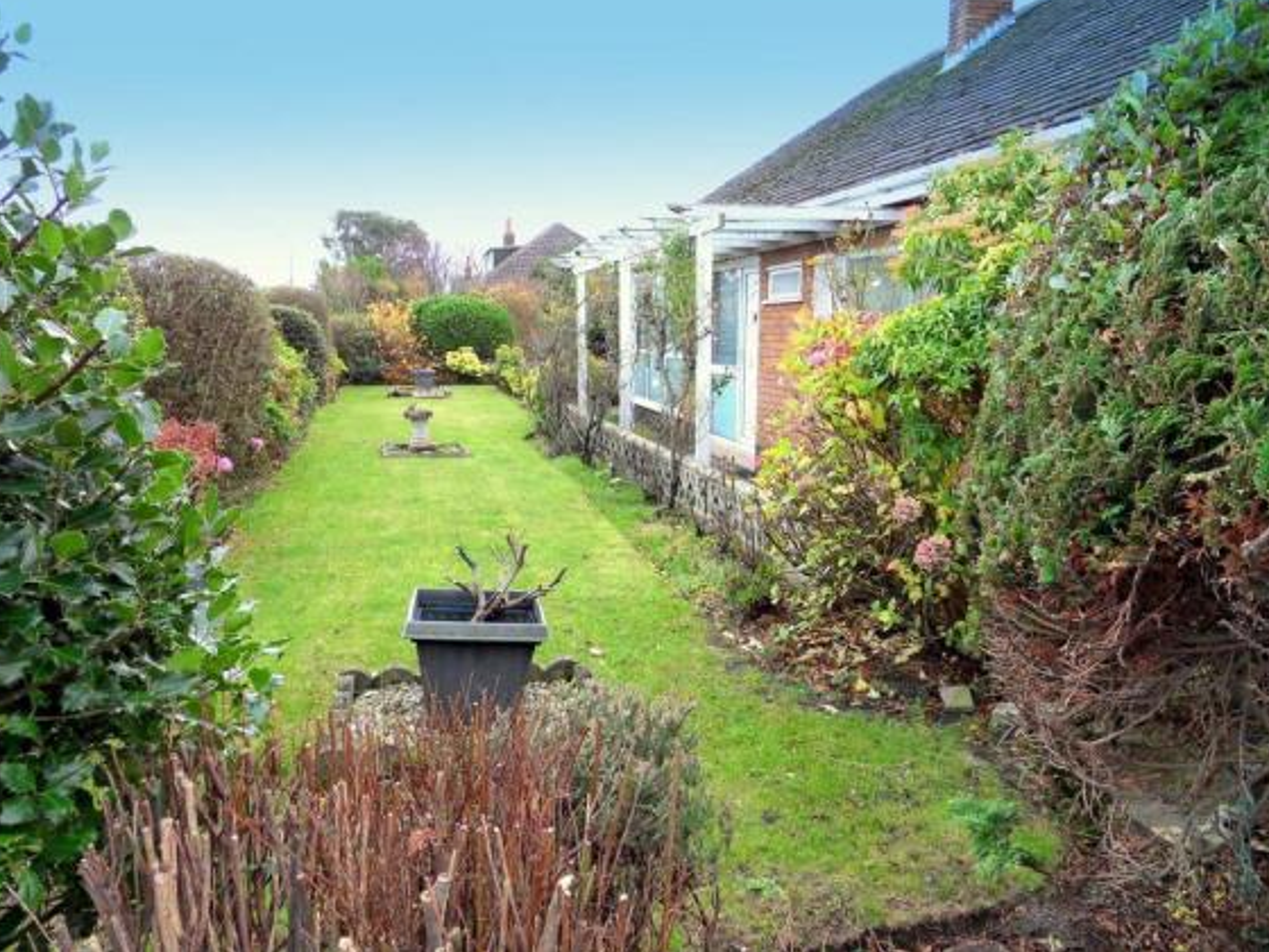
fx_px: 916
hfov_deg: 69.4
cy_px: 461
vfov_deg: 54.9
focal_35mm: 25
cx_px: 624
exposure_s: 1/90
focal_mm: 4.2
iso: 80
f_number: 3.3
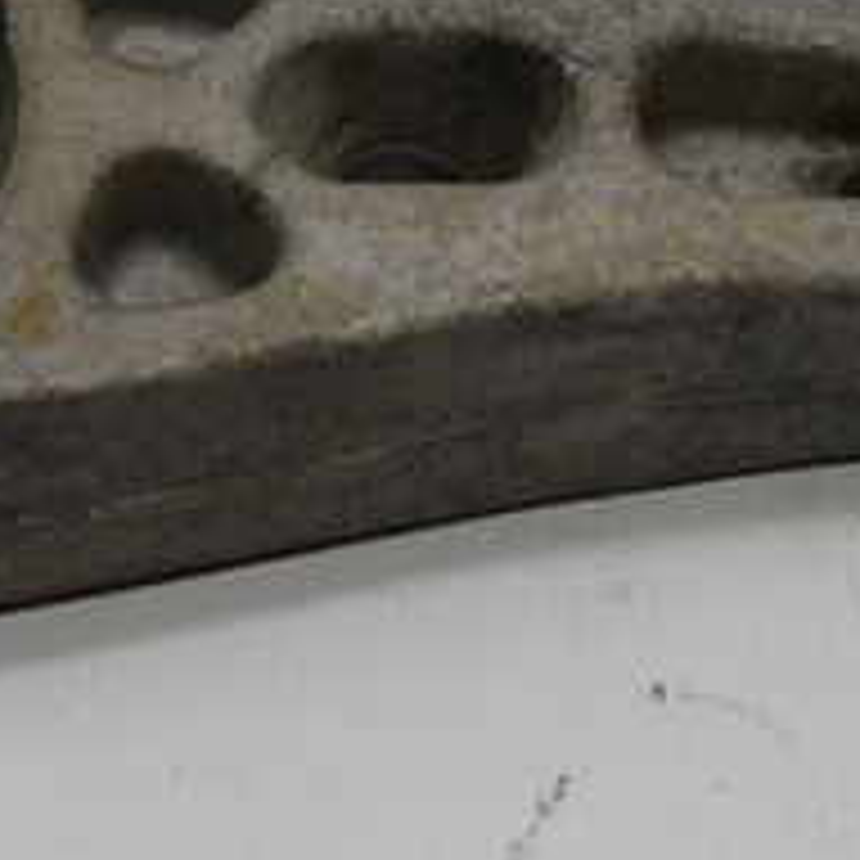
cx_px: 306
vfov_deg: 10.6
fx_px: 4610
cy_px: 137
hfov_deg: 10.7
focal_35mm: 164
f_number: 4
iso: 400
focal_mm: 24
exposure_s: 1/200
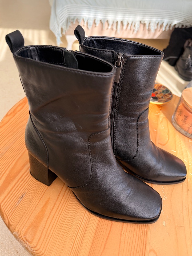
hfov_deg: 54.9
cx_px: 98
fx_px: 185
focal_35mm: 25
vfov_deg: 69.4
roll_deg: -9.1
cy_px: 130
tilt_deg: -41.5
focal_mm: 6.76
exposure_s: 1/121
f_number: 1.78
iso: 125
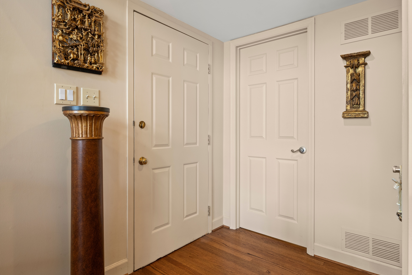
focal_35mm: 20
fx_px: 229
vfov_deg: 61.9
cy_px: 133
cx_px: 200
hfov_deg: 84.0
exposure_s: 1/6
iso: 640
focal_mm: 19
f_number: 5.6
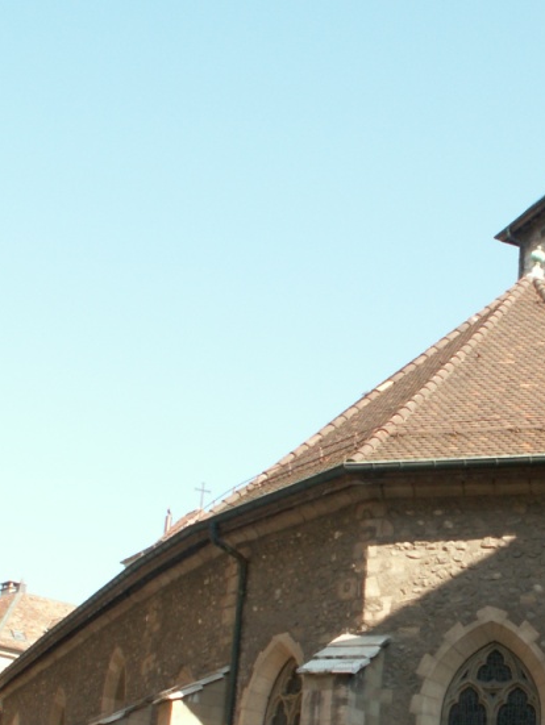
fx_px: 1363
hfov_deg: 22.3
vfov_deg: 29.3
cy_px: 547
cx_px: 436
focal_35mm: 65
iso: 50
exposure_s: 1/100
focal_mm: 5.86
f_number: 5
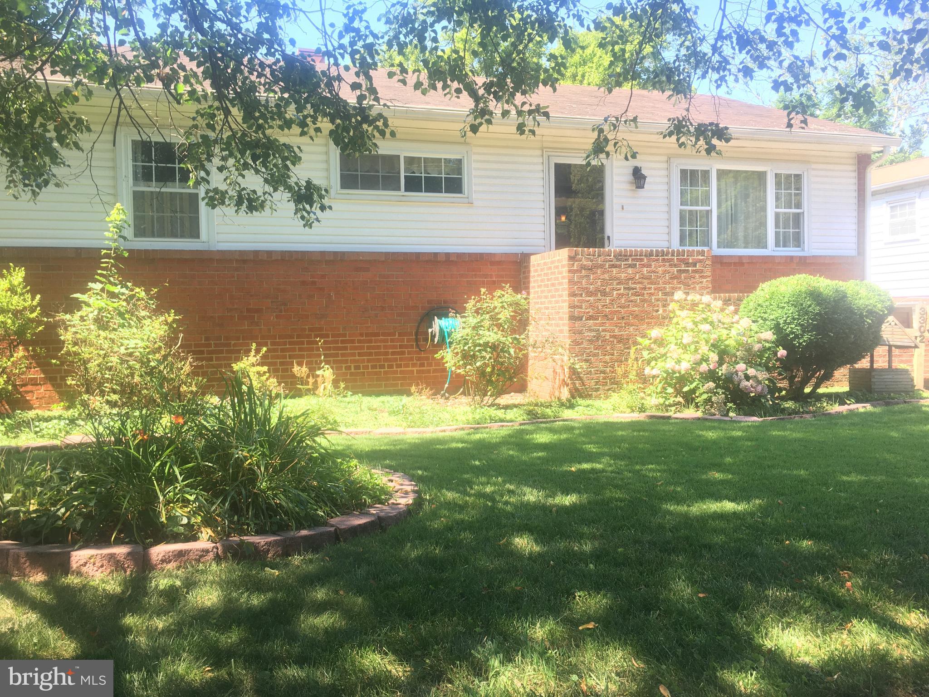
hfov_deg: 61.7
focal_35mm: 29
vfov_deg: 48.2
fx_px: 778
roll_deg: +0.3
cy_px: 348
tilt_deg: +0.1
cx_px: 464
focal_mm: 4.15
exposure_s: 1/120
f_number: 2.2
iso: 25
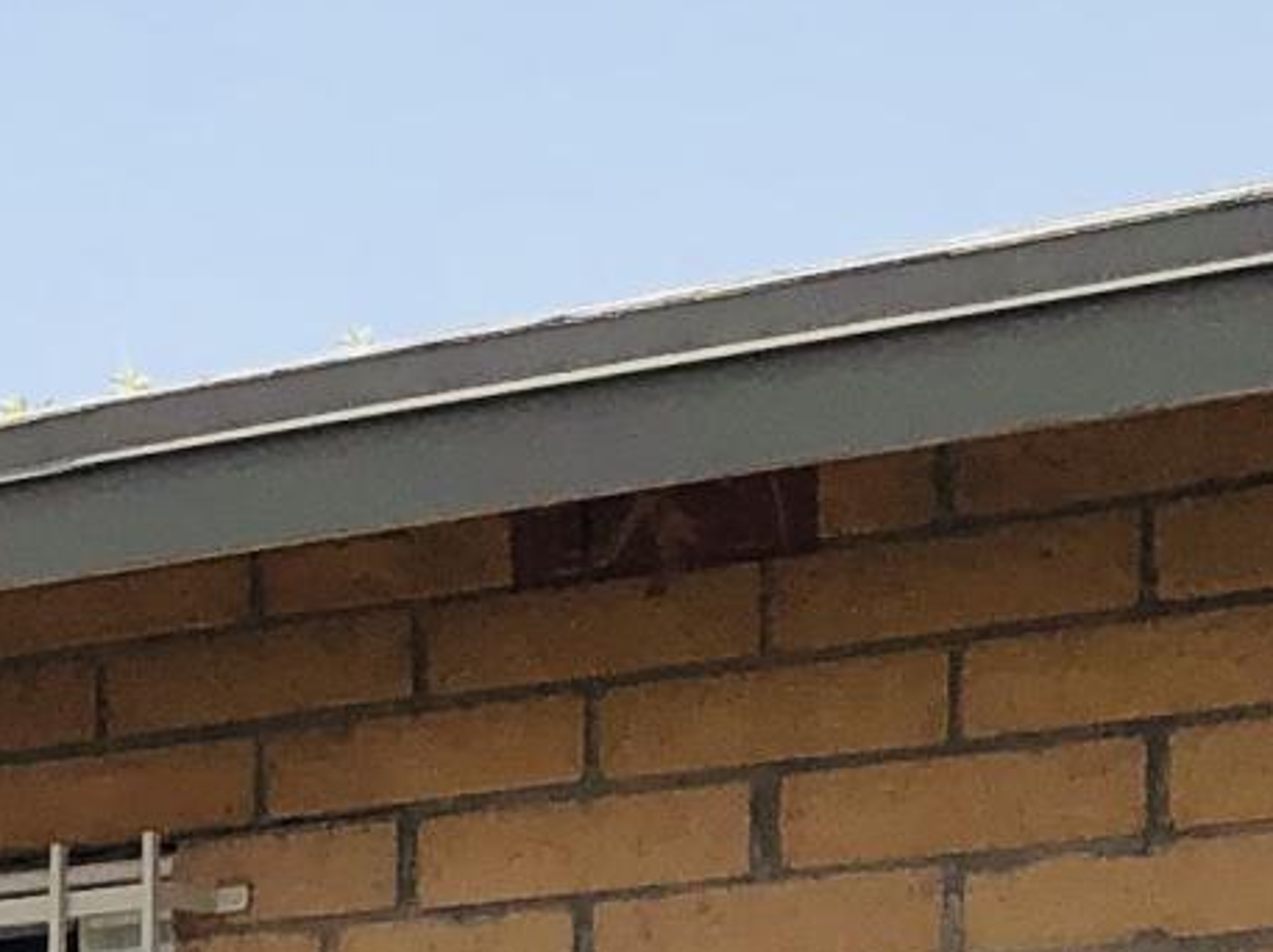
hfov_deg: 9.7
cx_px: -1579
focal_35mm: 184
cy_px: 1918
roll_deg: +0.0
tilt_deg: -2.2
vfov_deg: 7.7
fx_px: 6761
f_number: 1.8
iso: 20
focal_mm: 3.99
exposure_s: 1/2183
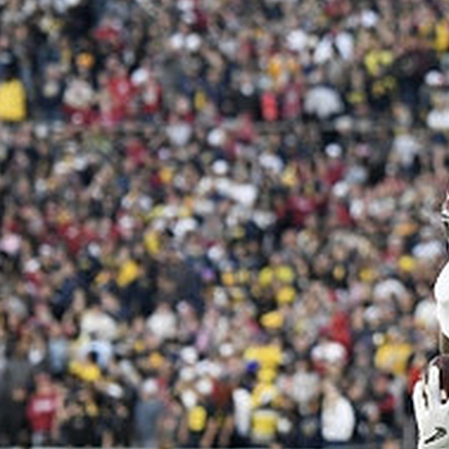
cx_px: 644
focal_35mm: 523
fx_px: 7675
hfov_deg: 3.3
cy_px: 448
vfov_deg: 3.3
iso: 3200
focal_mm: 200
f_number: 5.3
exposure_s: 1/1000
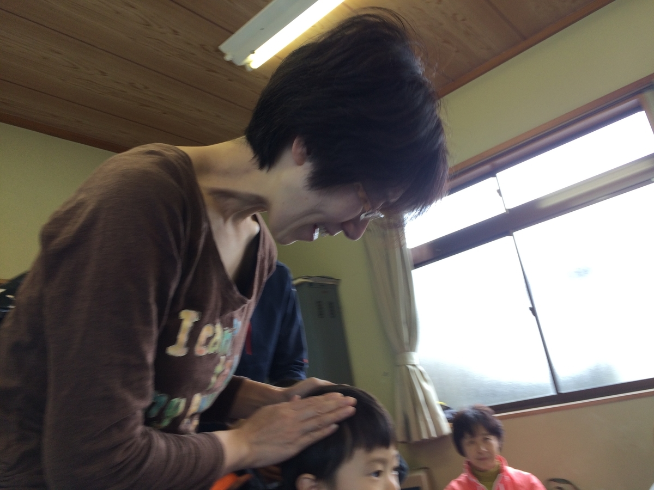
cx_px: 327
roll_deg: +9.7
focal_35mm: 29
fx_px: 548
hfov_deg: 61.7
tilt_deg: +12.9
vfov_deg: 48.2
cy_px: 245
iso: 40
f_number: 2.2
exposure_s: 1/60
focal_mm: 4.15
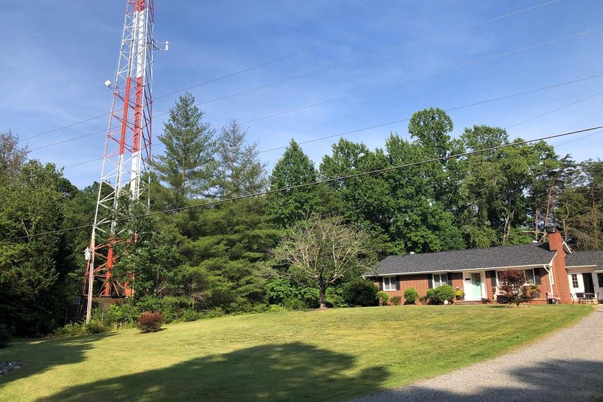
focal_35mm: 30
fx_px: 503
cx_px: 296
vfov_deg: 43.6
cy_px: 187
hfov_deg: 61.9
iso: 20
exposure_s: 1/1372
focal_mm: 3.99
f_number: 1.8
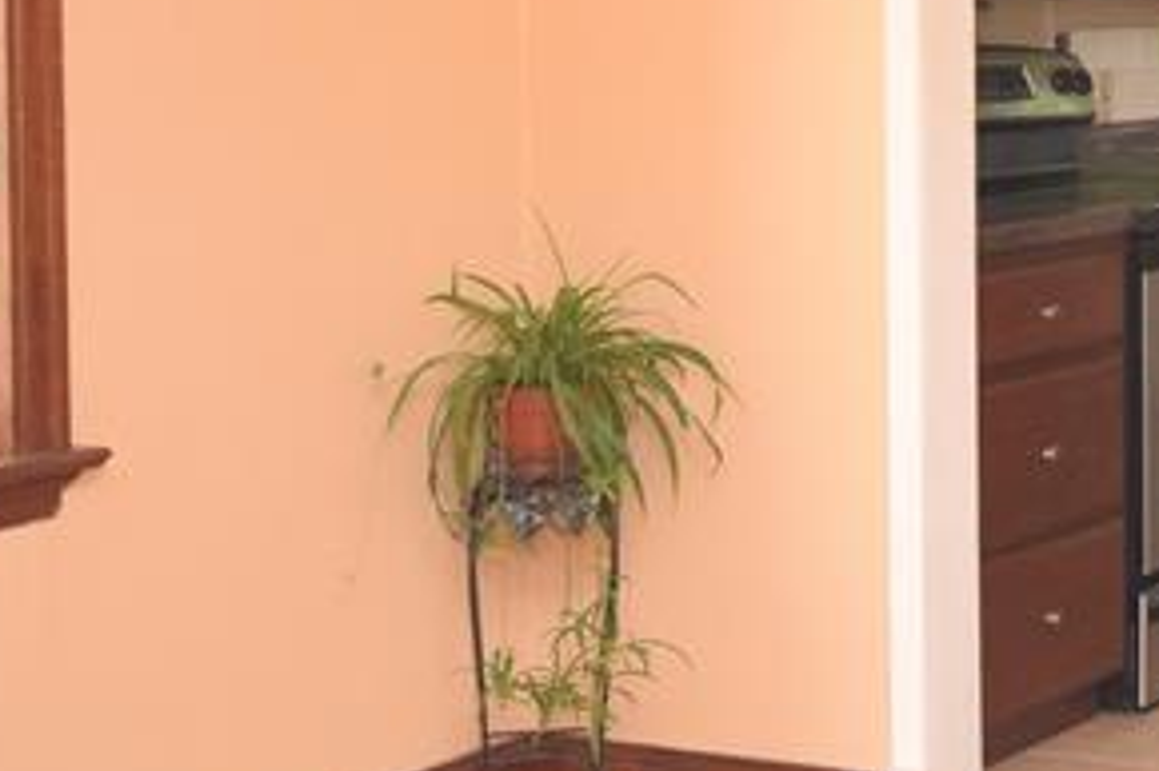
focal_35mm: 90
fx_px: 2896
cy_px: 40
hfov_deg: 20.3
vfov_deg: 15.0
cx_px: 1599
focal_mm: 16
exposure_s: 1/80
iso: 800
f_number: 5
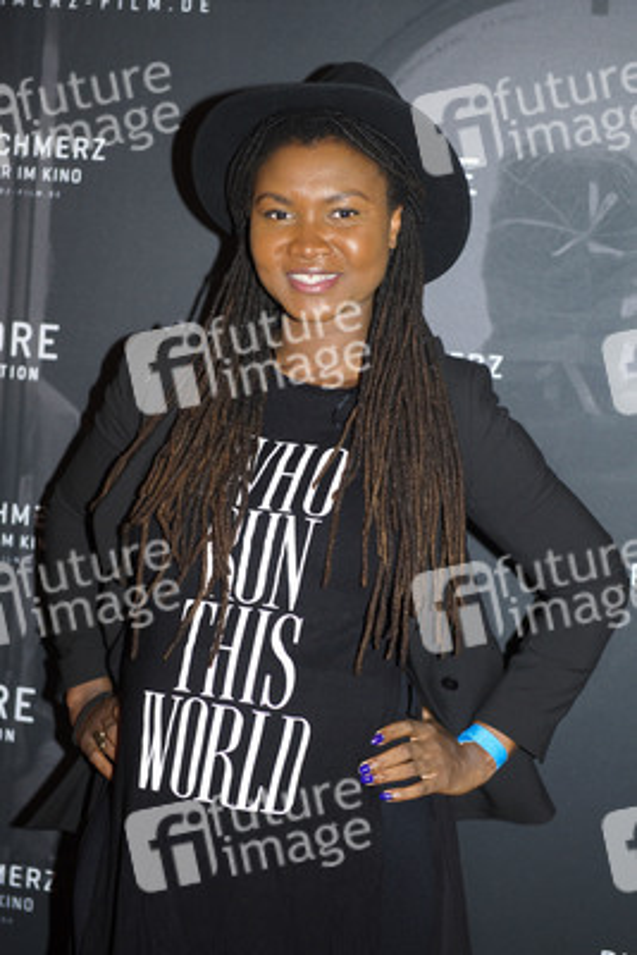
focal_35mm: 62
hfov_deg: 21.9
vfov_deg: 32.4
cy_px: 478
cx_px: 318
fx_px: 1644
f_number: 4
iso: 640
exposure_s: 1/250
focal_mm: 62
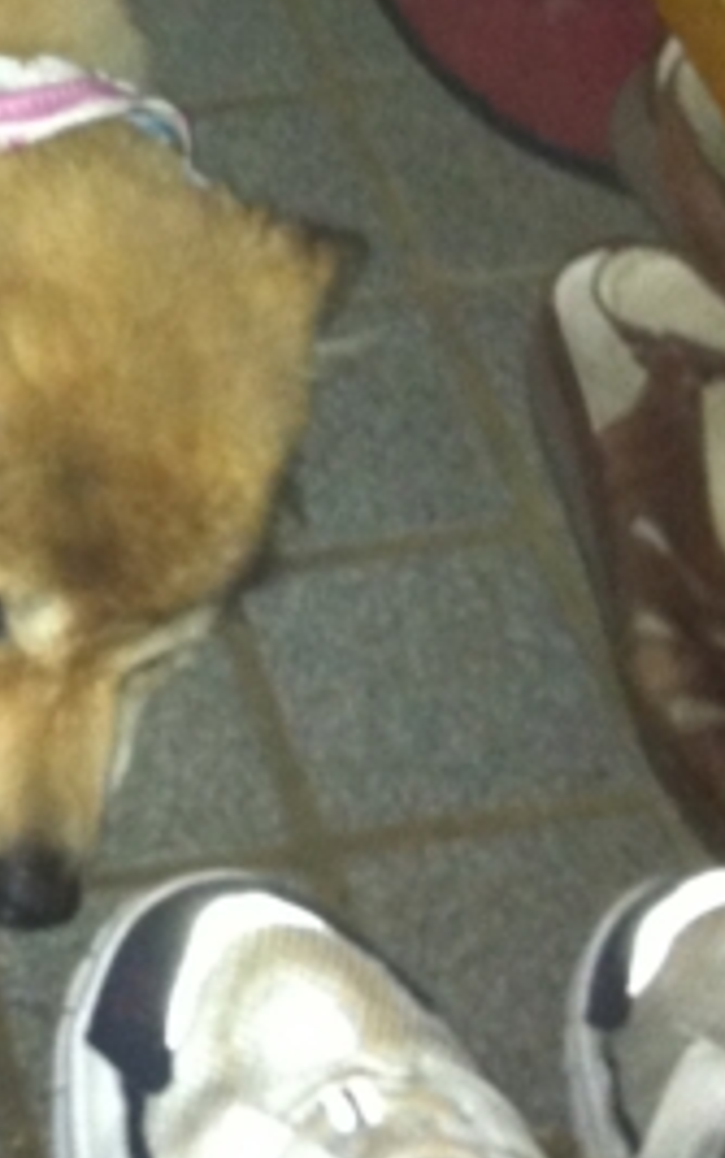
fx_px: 3507
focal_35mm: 111
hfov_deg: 11.4
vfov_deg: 18.6
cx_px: -300
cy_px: 208
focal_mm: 3.85
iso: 320
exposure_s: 1/15
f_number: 2.8
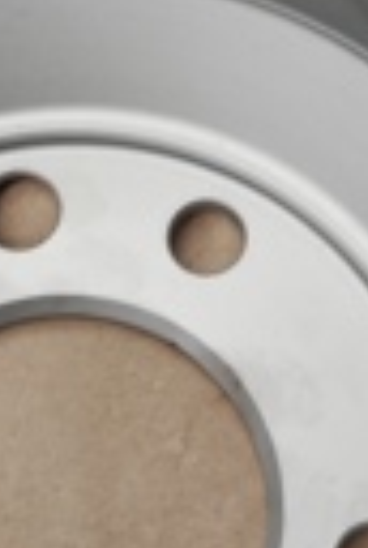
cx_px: 83
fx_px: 1006
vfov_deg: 29.1
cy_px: 501
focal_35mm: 66
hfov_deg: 20.5
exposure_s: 1/50
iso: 447
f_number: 1.79
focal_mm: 4.74
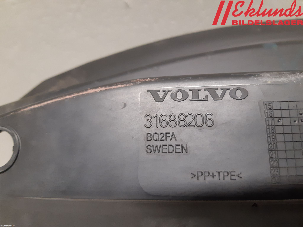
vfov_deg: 53.1
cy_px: 114
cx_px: 152
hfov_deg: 67.3
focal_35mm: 26
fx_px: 228
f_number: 1.7
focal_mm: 3.93
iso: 250
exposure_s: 1/33
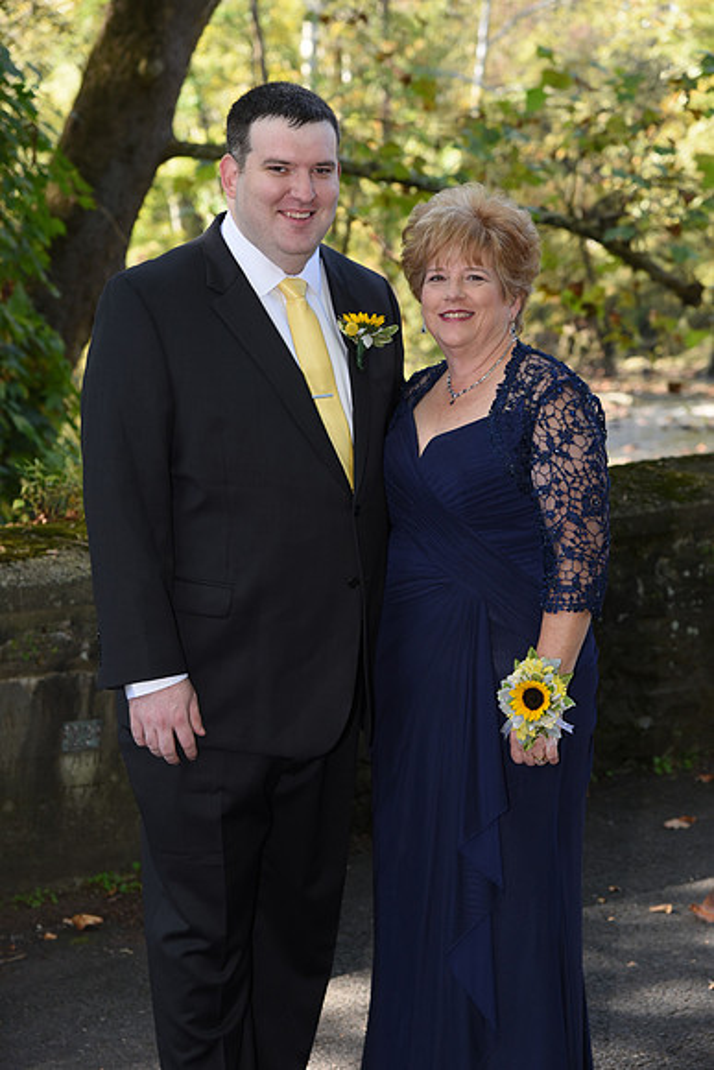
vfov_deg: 23.6
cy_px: 535
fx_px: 2557
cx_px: 357
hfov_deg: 15.9
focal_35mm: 86
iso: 640
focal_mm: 86
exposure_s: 1/200
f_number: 5.6
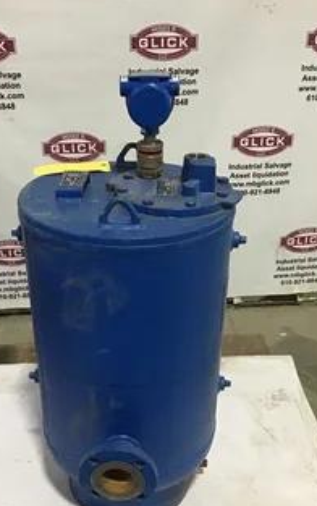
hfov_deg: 30.6
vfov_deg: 46.7
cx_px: 141
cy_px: 318
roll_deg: +0.0
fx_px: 580
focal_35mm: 42
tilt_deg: -32.2
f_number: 2.4
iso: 160
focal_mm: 3.3
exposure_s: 1/30
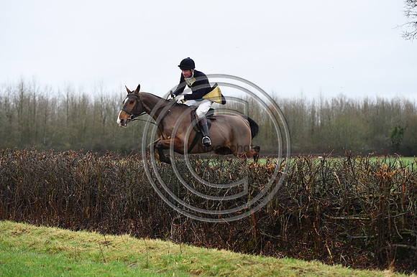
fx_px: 1158
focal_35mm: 100
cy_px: 138
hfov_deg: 20.4
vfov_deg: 13.7
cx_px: 208
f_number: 4
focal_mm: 100
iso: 2500
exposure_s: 1/1250
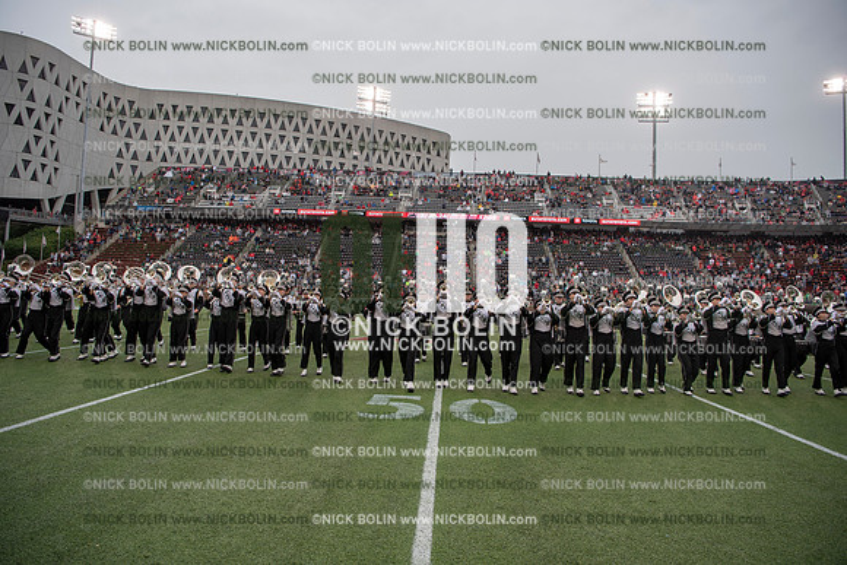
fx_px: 565
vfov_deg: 53.2
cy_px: 282
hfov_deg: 73.7
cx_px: 424
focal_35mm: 24
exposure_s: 1/800
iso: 250
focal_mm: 24
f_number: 3.5
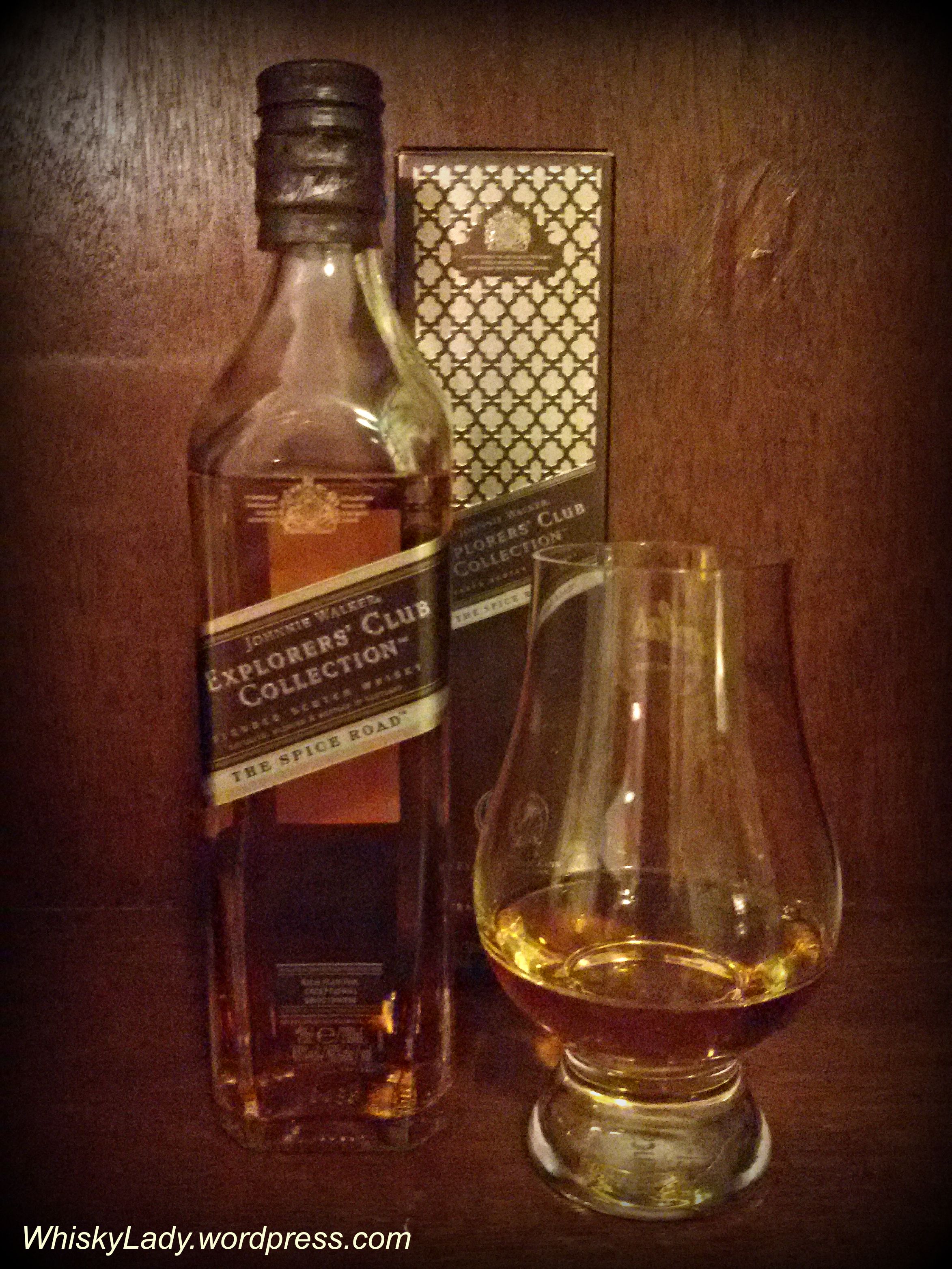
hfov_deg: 45.4
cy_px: 634
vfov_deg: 58.4
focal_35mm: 31
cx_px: 476
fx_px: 1137
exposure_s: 1/30
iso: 2000
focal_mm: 2.93
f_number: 2.4
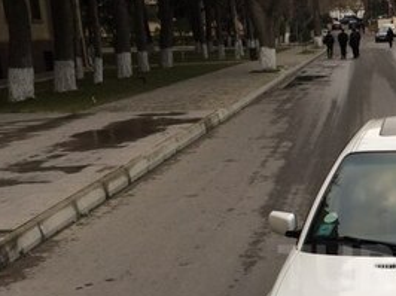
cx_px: 430
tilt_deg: -17.2
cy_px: 267
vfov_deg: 20.0
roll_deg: +2.8
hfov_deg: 25.2
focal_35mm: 72
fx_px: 823
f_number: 2.2
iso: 32
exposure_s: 1/162
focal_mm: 4.15
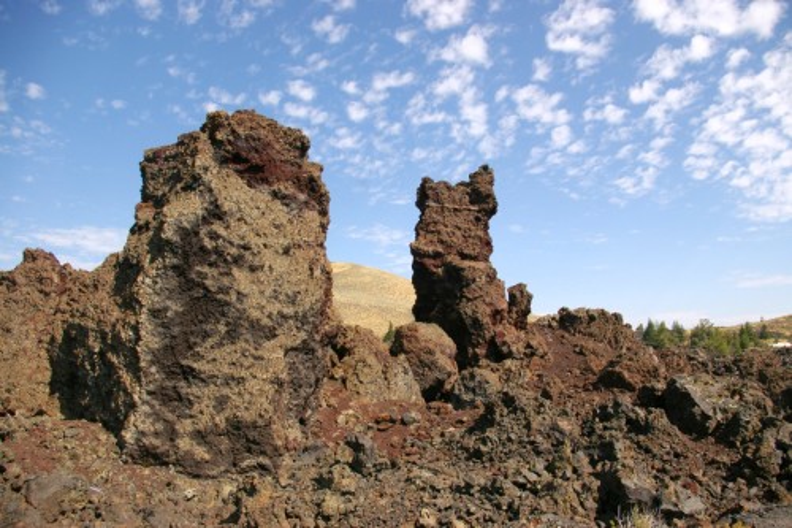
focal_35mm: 30
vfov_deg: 43.6
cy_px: 264
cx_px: 396
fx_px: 660
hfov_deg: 61.9
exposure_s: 1/500
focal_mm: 20
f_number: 8
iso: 200
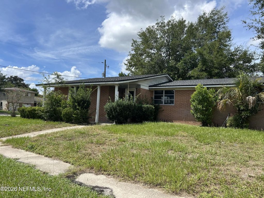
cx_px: 132
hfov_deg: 67.3
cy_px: 99
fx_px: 198
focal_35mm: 26
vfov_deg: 53.1
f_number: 1.5
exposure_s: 1/3831
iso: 50
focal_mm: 5.7
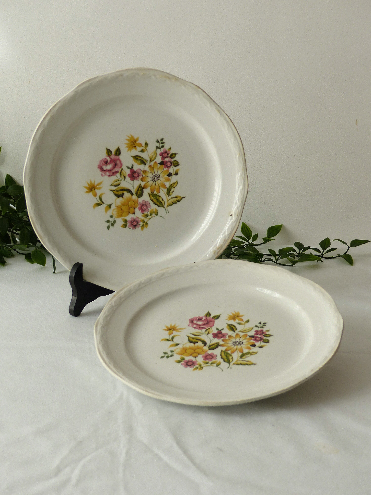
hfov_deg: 20.2
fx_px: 1043
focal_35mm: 73
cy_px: 248
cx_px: 186
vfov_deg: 26.7
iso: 100
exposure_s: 1/100
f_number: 2.8
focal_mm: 12.5
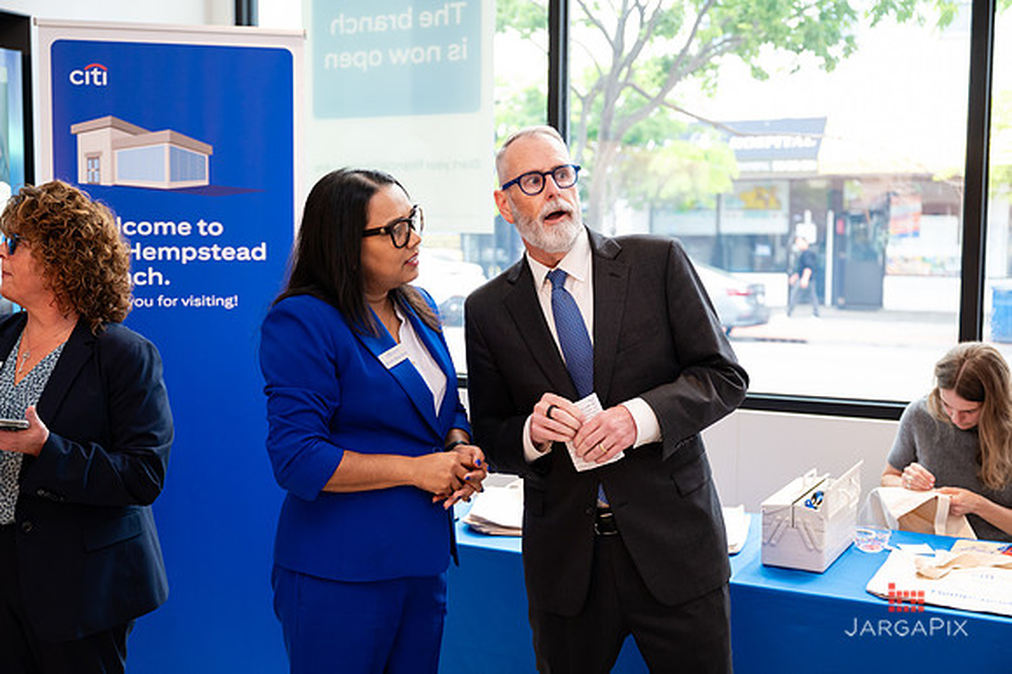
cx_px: 506
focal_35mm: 42
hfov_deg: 46.6
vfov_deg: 32.0
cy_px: 337
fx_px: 1174
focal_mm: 41
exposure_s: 1/200
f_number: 3.2
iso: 1250
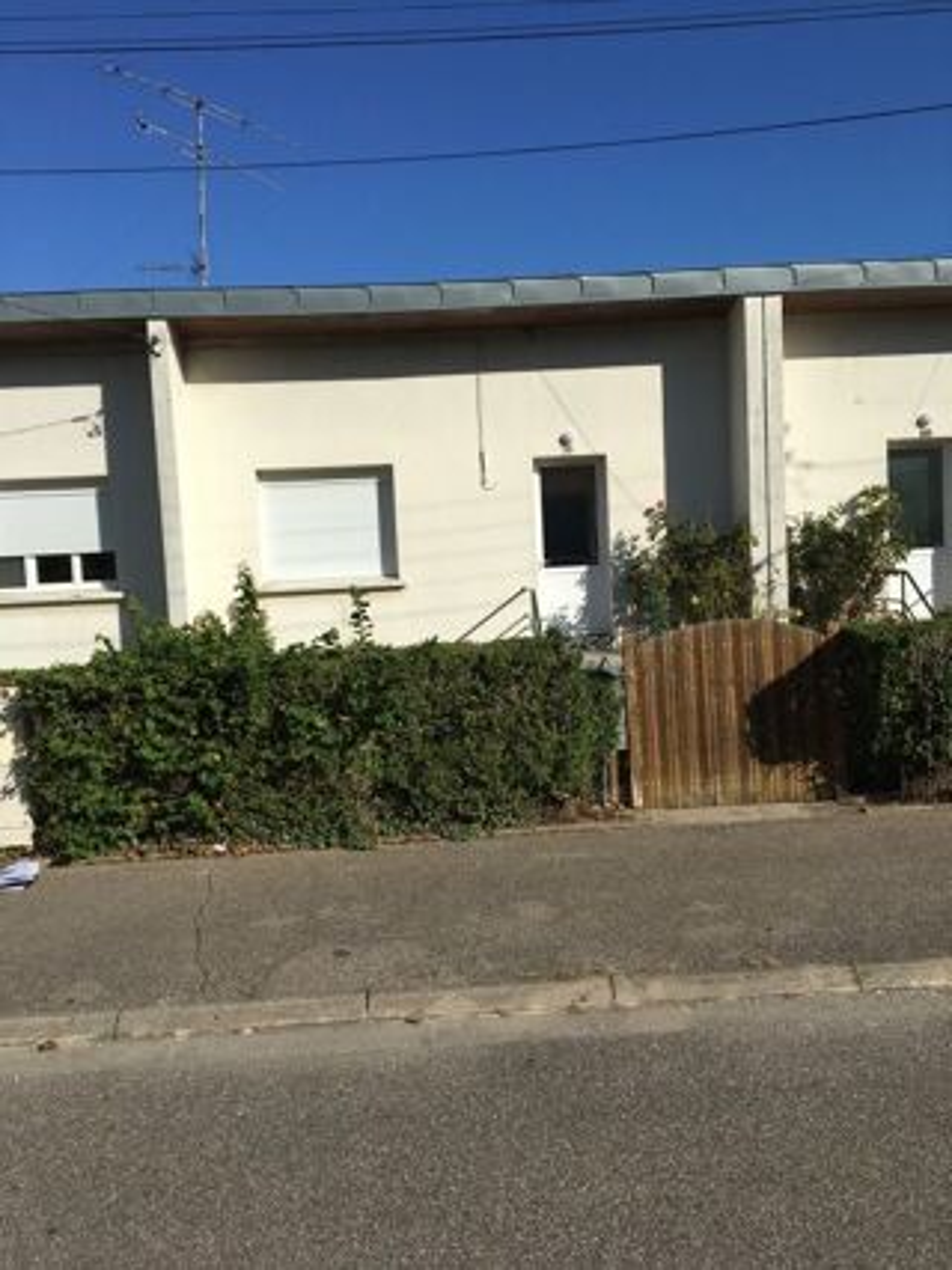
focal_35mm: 29
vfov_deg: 61.7
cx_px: 476
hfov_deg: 48.2
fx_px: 1064
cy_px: 635
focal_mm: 4.15
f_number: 2.2
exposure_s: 1/3497
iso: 25
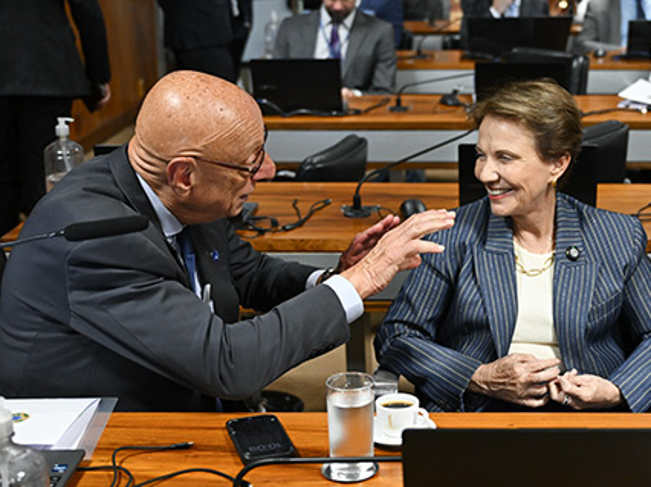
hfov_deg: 29.4
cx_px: 487
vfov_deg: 22.5
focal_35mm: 65
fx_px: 1221
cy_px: 195
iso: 1600
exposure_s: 1/200
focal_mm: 33.5
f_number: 2.8
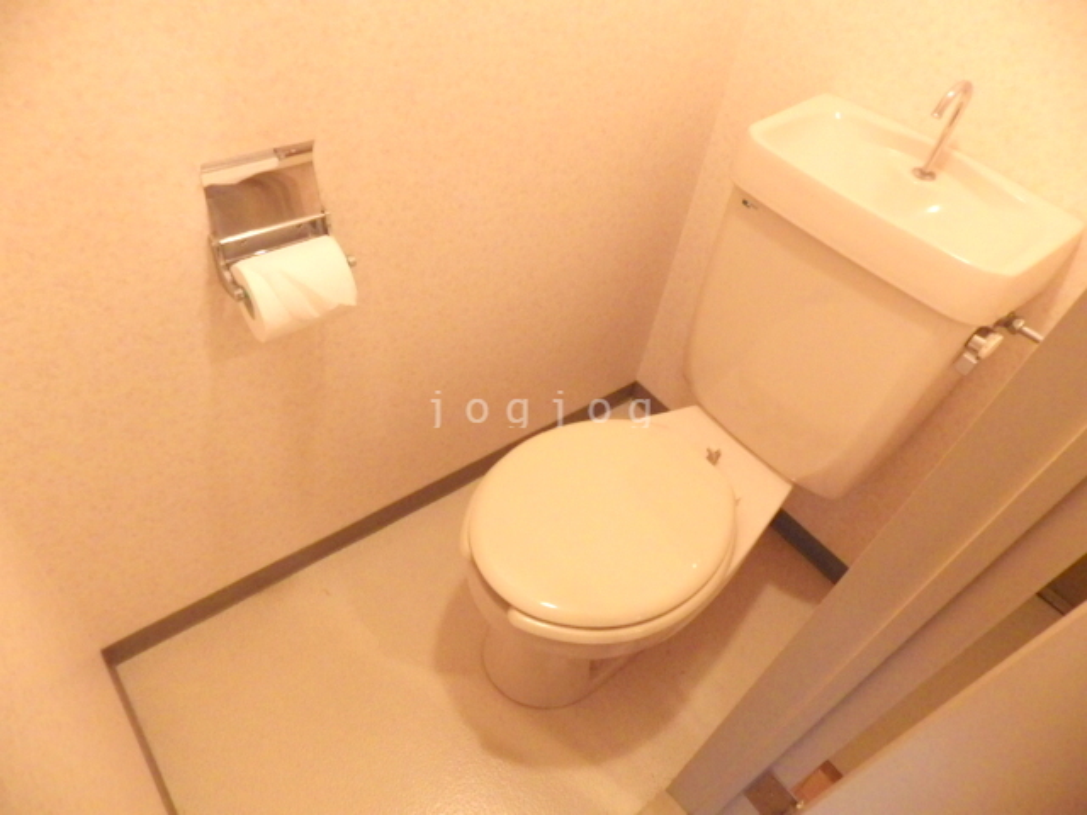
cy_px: 408
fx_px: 691
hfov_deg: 76.4
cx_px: 544
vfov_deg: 61.1
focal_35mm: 22
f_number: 3.1
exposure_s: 1/45
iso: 640
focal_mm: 4
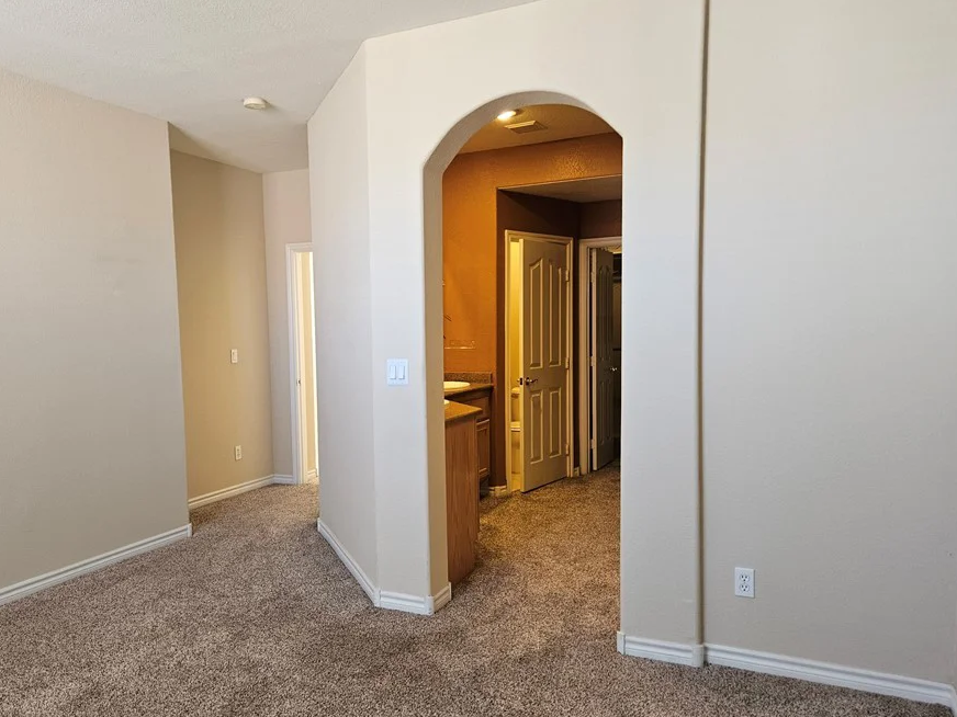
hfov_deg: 65.0
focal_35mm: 27
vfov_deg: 51.3
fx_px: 746
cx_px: 410
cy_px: 375
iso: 250
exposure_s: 1/120
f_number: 1.8
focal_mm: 5.4
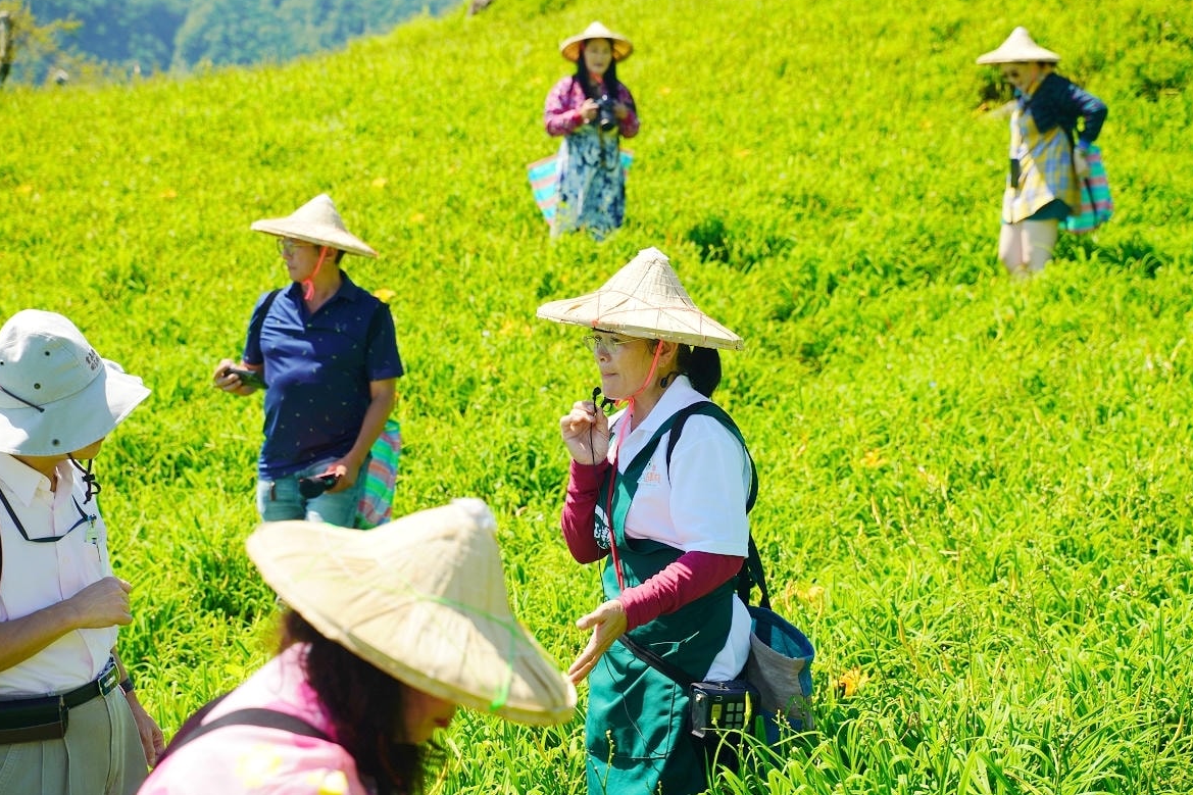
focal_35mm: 77
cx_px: 602
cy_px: 393
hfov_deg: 26.3
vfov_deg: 17.7
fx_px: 2551
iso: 100
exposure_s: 1/100
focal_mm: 75
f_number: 5.6
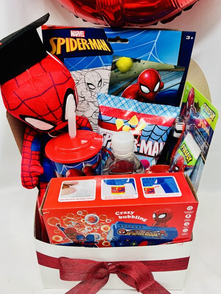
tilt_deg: -27.5
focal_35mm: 26
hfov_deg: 53.1
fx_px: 221
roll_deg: +0.1
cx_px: 110
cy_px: 147
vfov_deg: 67.3
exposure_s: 1/60
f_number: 1.5
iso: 160
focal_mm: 5.7
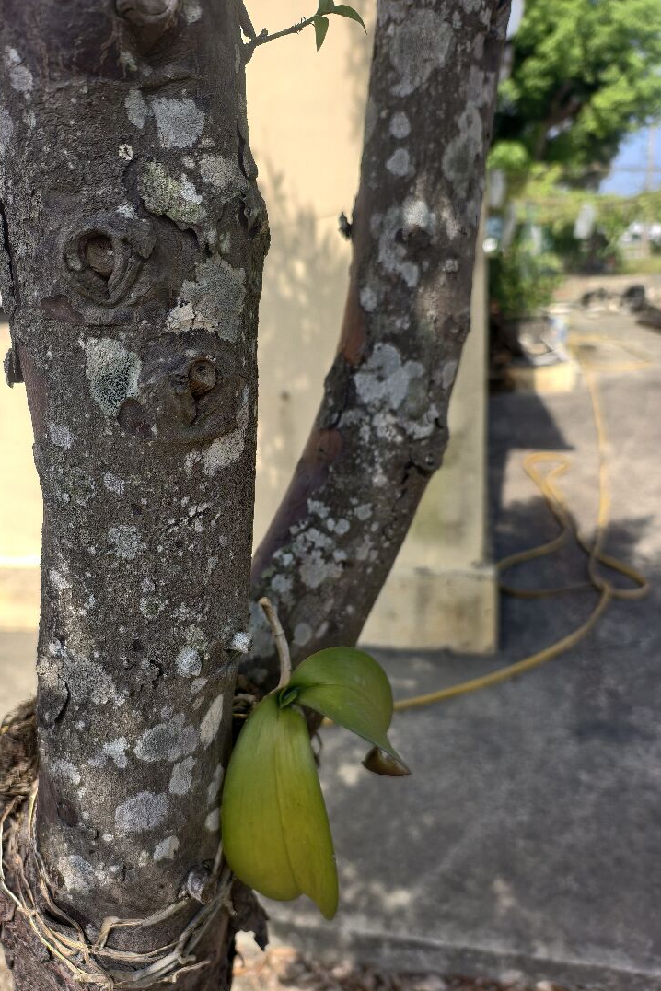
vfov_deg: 73.7
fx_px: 661
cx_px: 296
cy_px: 496
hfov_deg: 53.1
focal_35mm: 24
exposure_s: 1/1672
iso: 72
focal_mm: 6.54
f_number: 1.57
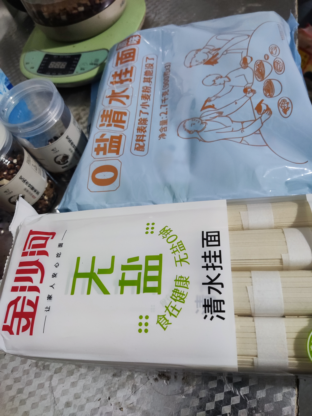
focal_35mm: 25
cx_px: 156
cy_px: 208
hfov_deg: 54.9
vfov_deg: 69.4
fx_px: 300
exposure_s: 1/50
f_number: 1.79
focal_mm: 4.71
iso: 738
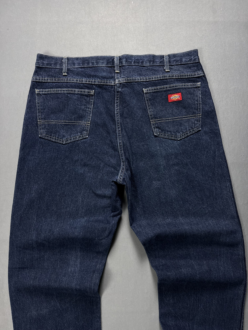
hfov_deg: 56.8
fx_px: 229
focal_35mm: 24
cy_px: 165
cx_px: 124
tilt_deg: -88.6
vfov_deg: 71.6
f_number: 1.78
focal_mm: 6.76
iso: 250
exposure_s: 1/60
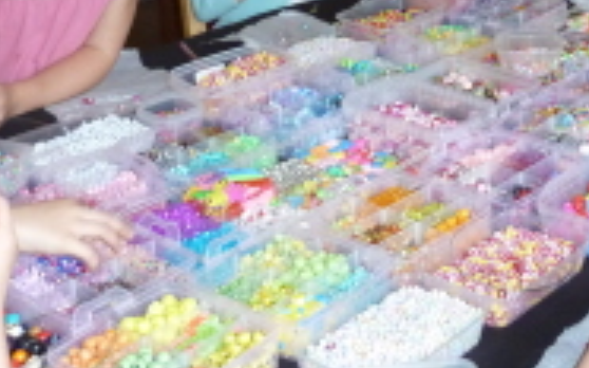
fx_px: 1171
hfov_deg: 27.5
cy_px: -152
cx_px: 494
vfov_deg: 16.5
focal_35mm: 73
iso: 200
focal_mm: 4.1
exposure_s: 1/30
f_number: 3.3
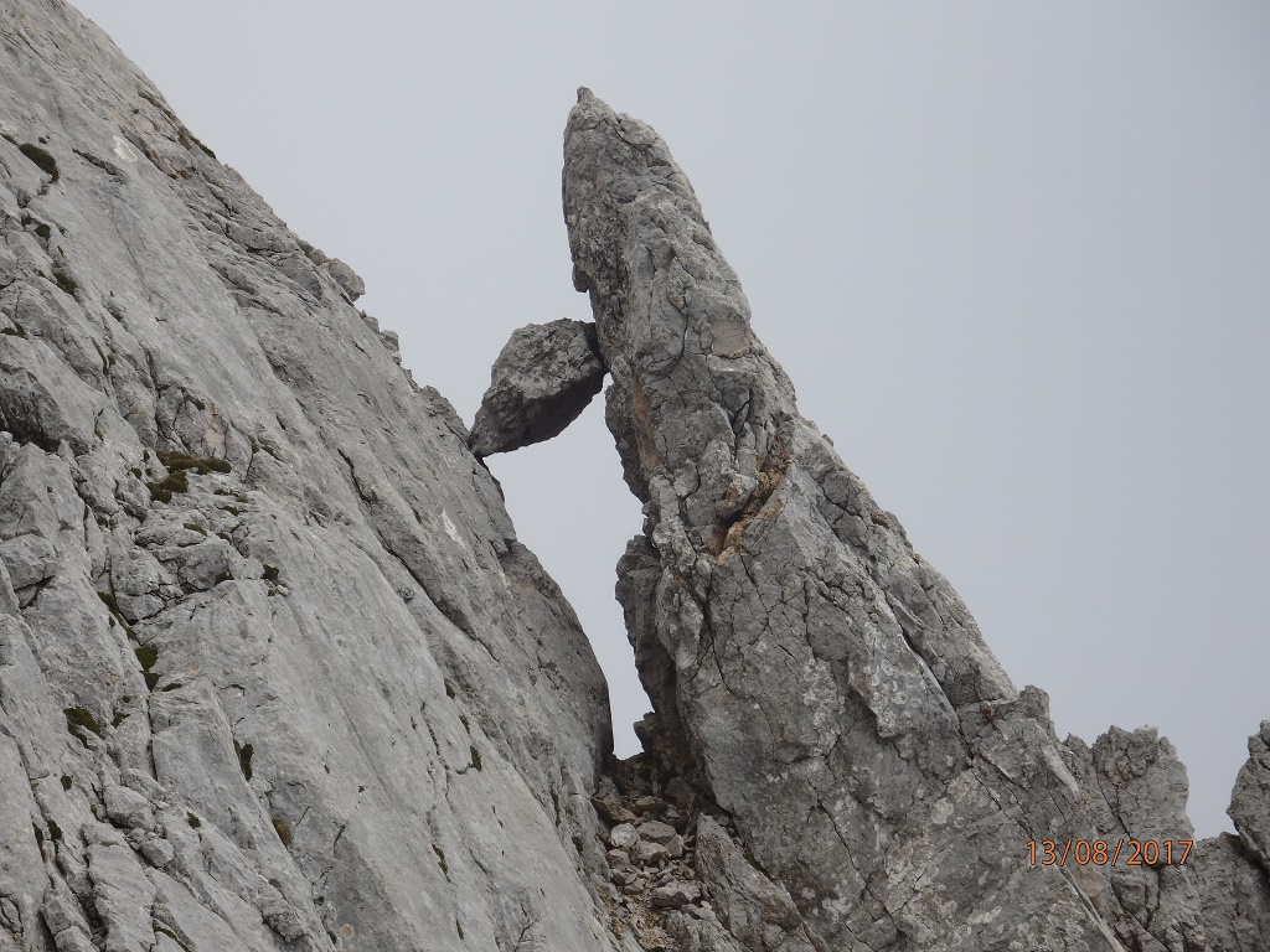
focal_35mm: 225
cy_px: 476
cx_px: 635
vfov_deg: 6.6
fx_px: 8255
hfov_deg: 8.8
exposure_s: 1/800
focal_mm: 40.2
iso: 125
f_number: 6.1
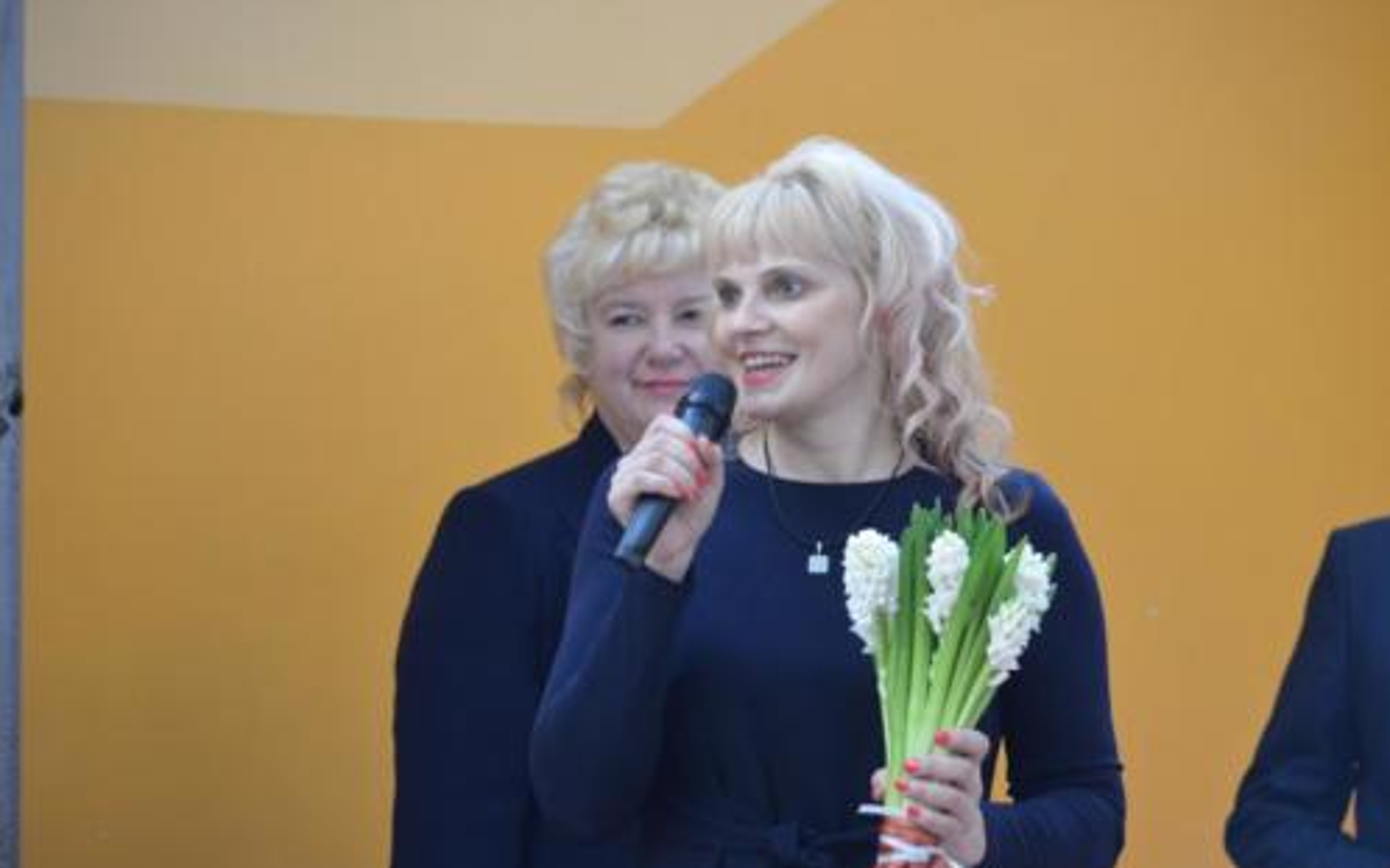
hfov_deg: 8.8
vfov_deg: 5.5
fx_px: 8995
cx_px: 695
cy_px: 456
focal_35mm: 238
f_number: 5
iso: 1600
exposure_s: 1/125
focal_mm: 155
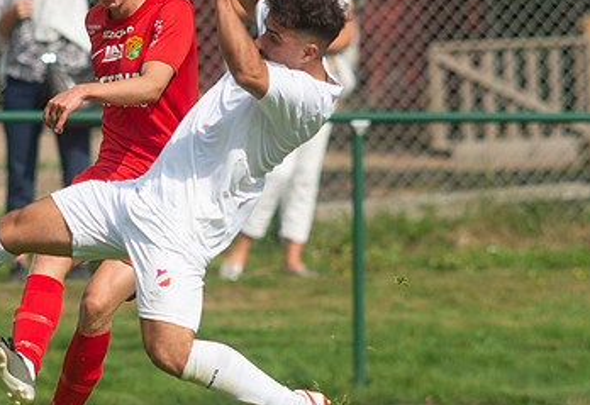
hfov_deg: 1.9
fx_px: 18080
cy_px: 205
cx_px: 51
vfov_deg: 1.3
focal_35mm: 1093
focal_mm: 420
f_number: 4
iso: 100
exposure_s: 1/1250
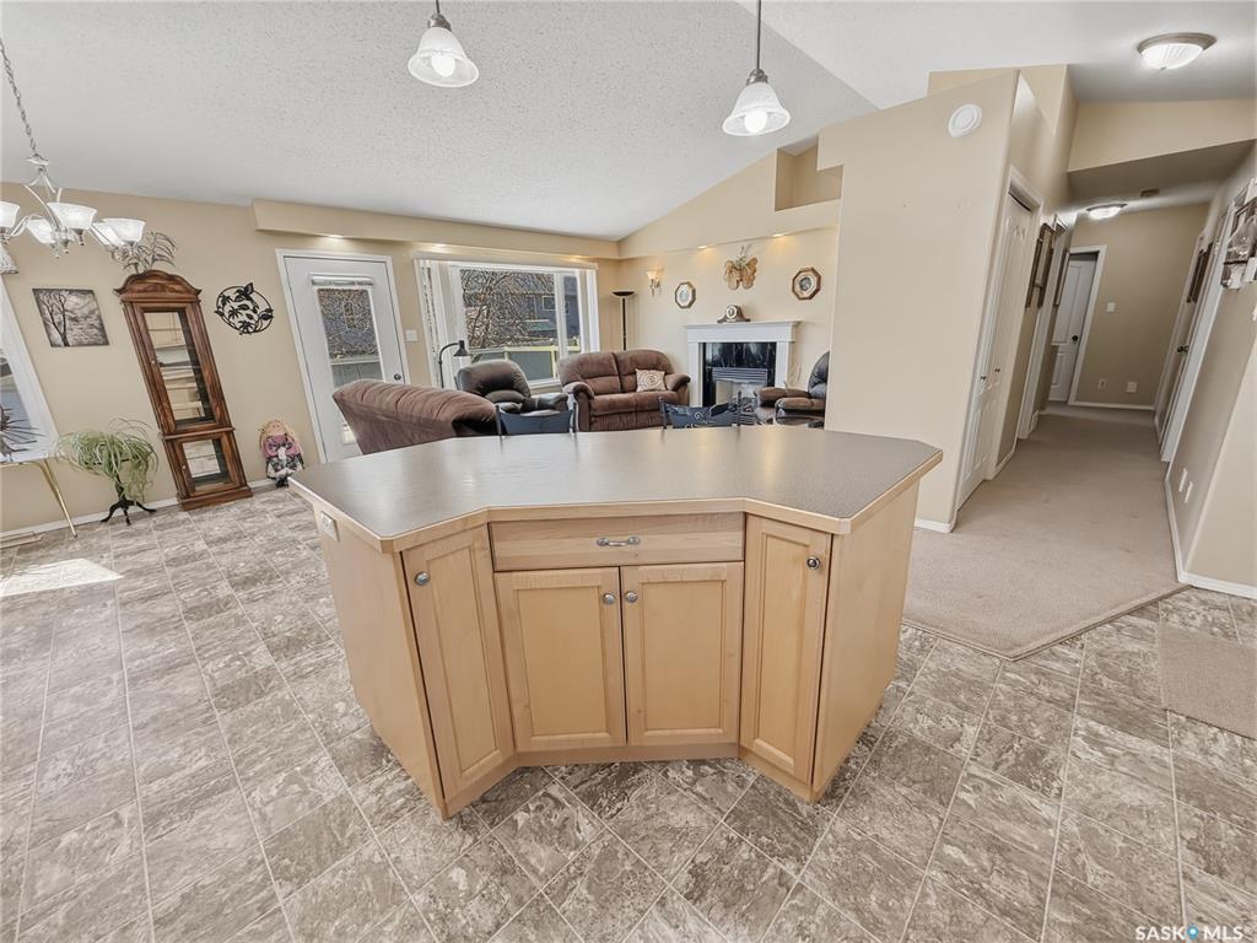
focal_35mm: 14
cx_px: 628
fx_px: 508
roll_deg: +3.1
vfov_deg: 85.7
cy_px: 472
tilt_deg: -15.7
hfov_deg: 102.1
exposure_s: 1/120
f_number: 2.2
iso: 80
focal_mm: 2.2
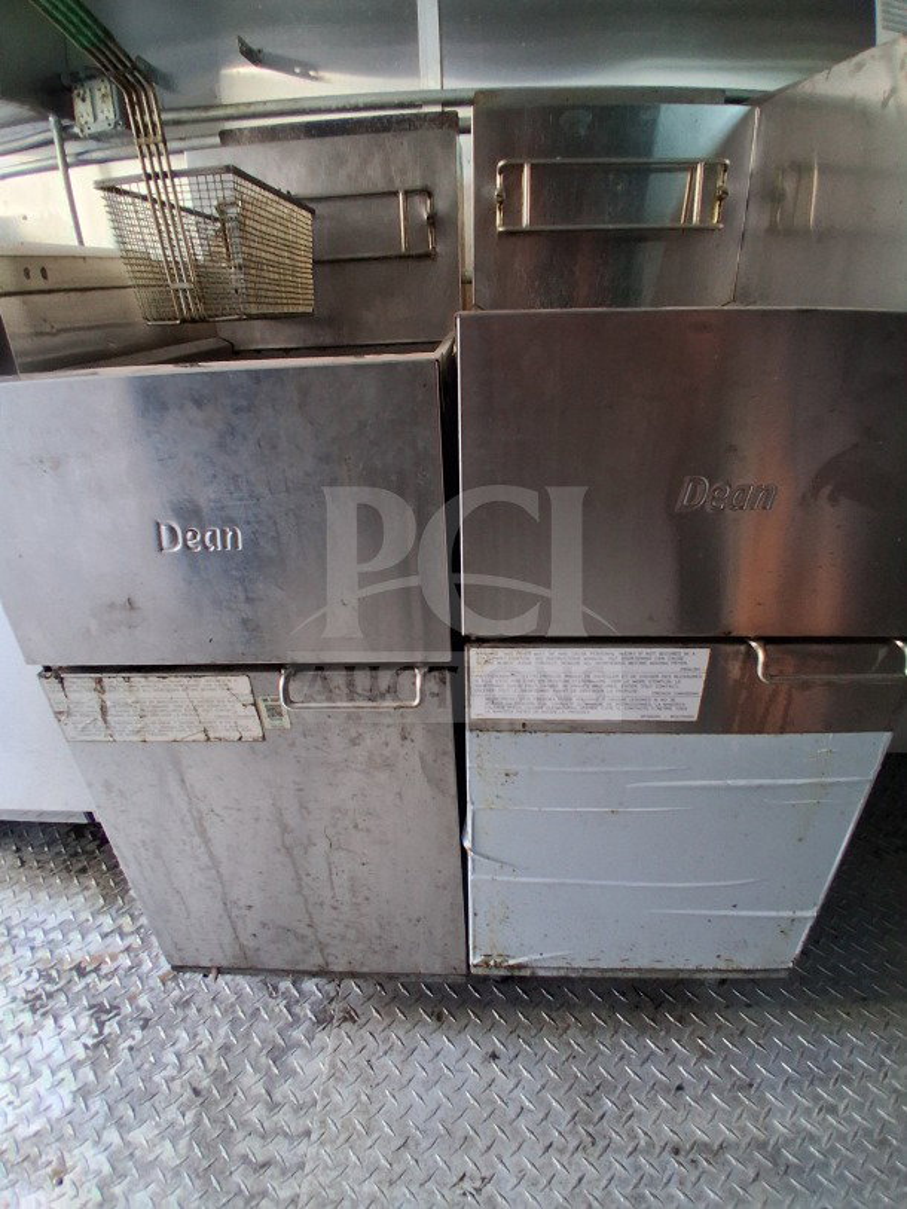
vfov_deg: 91.0
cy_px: 604
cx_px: 454
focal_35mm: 17
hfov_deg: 74.7
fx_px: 594
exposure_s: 1/40
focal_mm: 1.4
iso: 250
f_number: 2.2
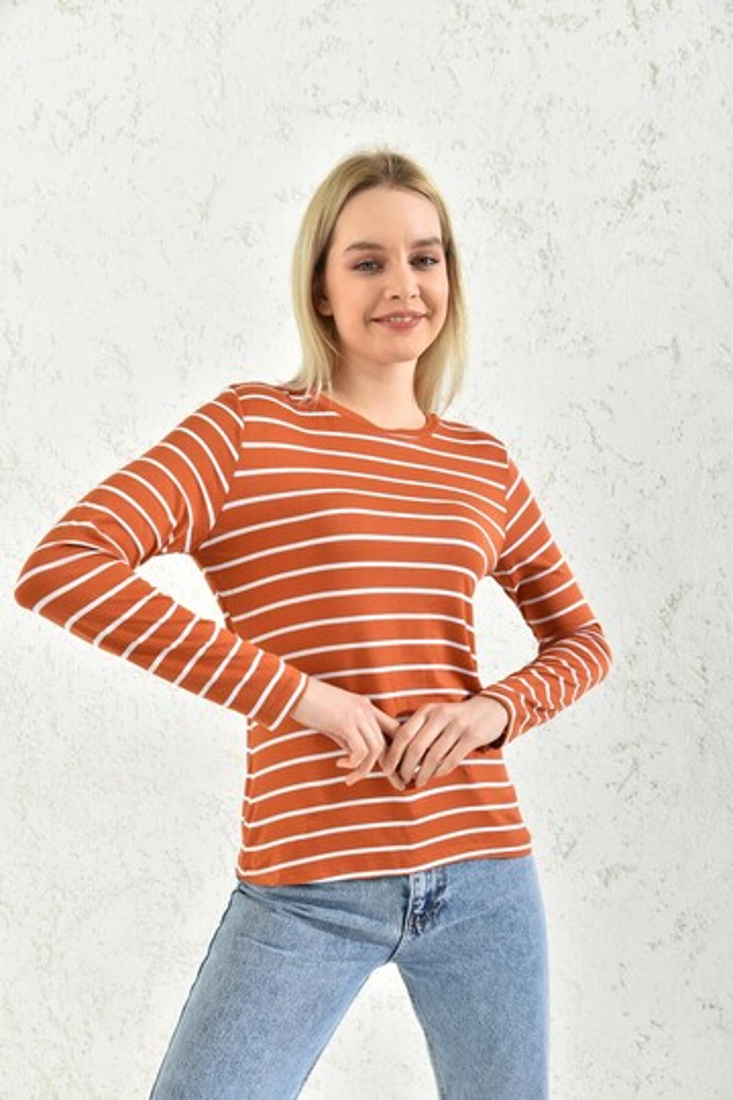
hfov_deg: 37.9
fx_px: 1069
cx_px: 366
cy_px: 550
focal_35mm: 35
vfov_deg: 54.4
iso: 100
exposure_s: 1/160
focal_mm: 35
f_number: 7.1
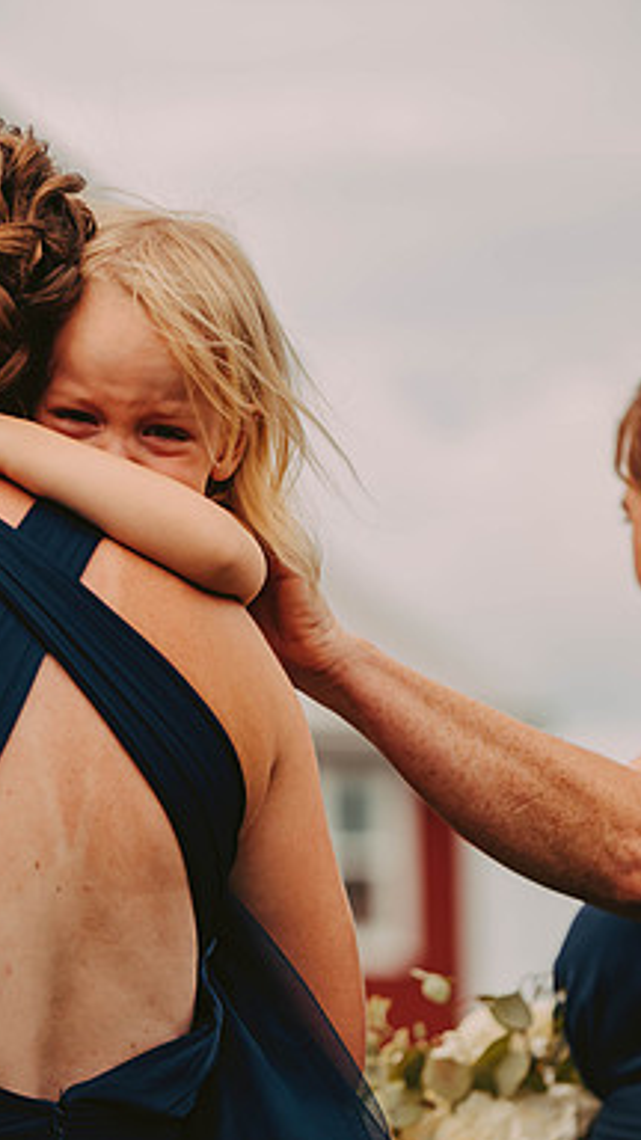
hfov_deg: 7.3
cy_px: 571
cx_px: 77
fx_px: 5016
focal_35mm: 166
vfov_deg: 13.0
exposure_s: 1/2000
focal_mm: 105
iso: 200
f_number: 2.8
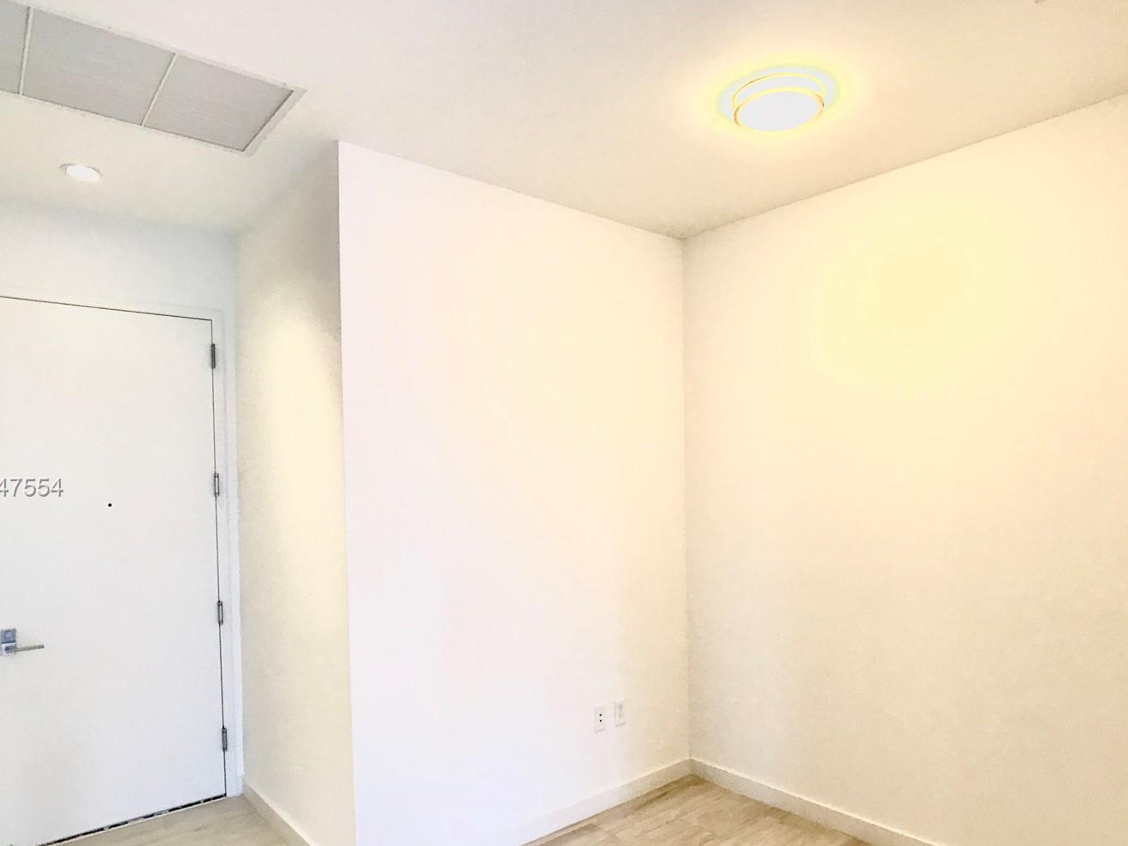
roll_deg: +0.6
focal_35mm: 34
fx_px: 1108
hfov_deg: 53.9
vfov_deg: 41.7
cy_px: 488
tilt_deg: -0.8
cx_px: 617
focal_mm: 3.99
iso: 25
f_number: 1.8
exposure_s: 1/30
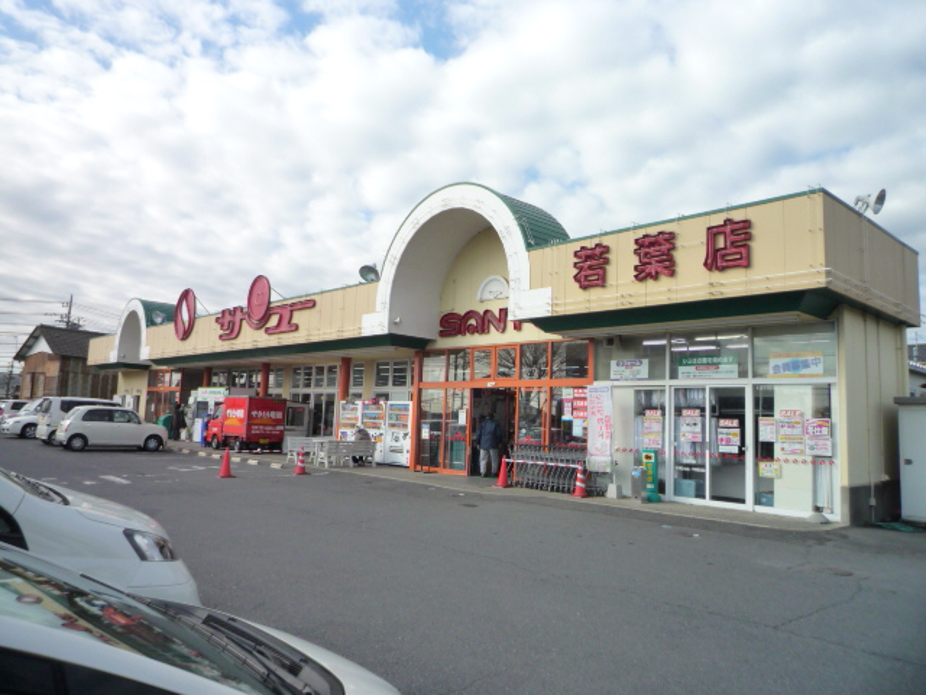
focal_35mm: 25
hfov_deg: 69.4
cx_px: 463
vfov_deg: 54.9
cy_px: 348
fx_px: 669
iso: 160
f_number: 4
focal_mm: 4.4
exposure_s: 1/500
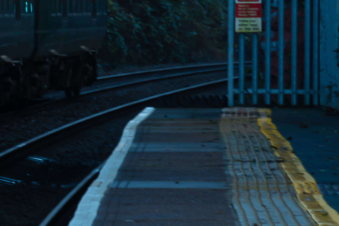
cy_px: -52
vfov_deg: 2.5
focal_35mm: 544
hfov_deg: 3.8
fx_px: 5123
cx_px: -148
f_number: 5
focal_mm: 63.55
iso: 100
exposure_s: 1/80
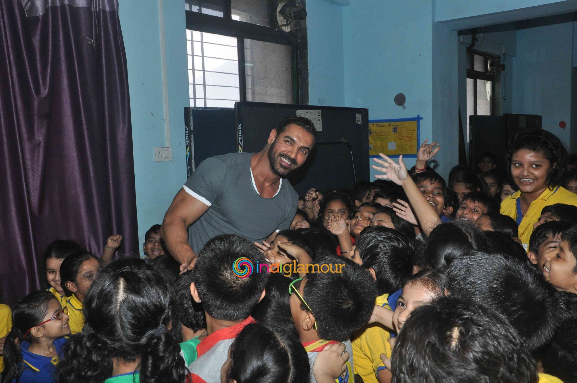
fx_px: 600
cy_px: 192
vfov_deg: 35.4
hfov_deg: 51.3
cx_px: 288
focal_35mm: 38
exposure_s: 1/250
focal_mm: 25
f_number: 10
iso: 1000
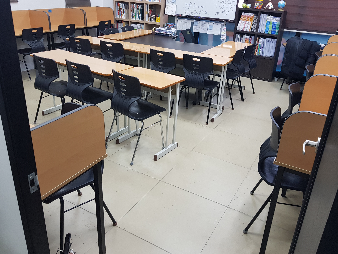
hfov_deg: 61.7
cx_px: 171
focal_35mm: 29
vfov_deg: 48.2
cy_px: 123
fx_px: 283
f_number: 1.7
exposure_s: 1/60
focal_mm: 4.2
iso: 100
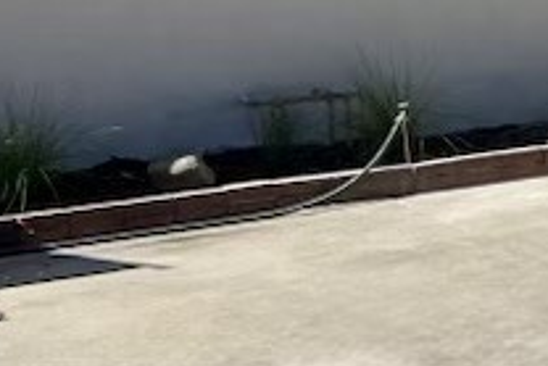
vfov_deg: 10.0
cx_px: 1199
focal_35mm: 133
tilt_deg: -0.4
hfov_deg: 12.8
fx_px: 2026
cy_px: -171
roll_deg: +1.3
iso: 50
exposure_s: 1/4274
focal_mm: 5.7
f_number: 1.5
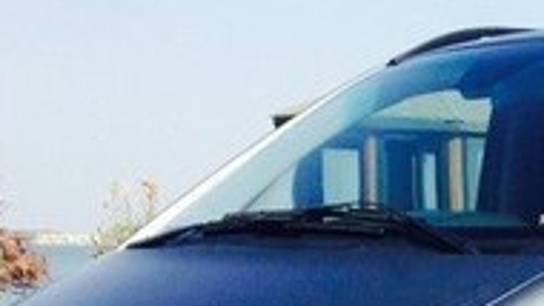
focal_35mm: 125
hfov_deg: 15.7
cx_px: 825
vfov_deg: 9.4
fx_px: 1804
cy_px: 505
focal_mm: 4.12
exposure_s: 1/1550
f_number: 2.4
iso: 50
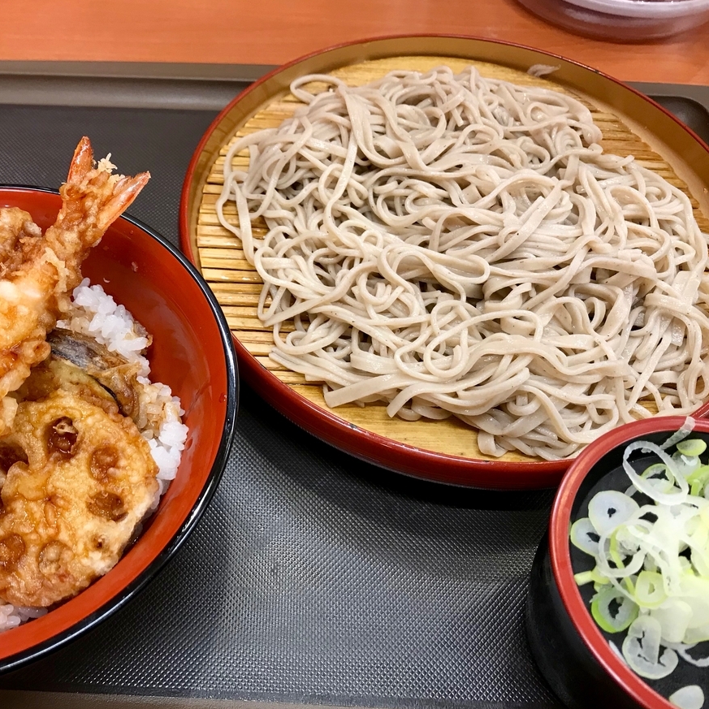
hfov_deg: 47.9
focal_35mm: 34
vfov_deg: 48.4
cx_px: 256
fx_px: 788
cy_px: 361
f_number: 1.8
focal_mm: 3.99
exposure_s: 1/33
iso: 25
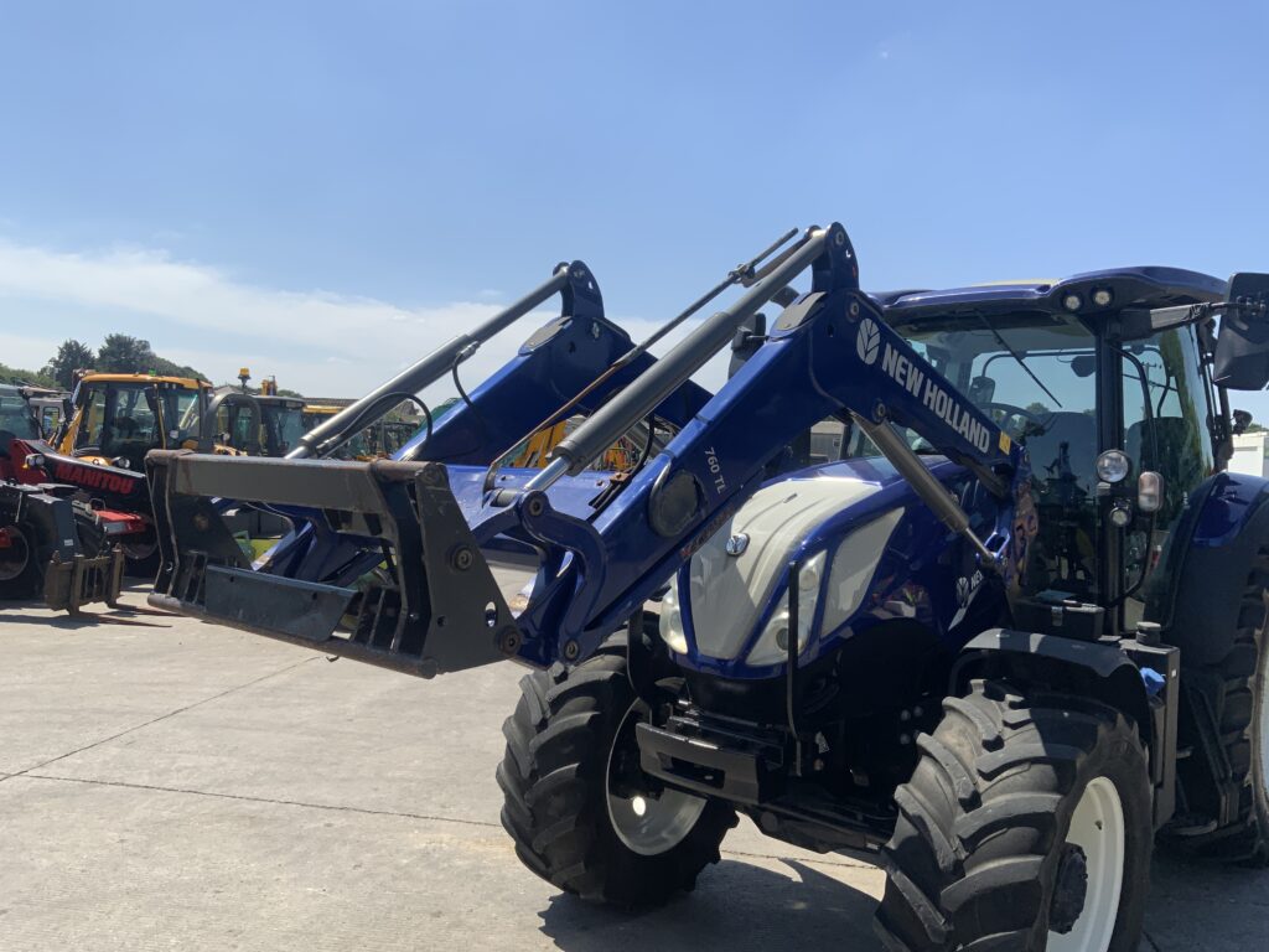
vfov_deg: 48.2
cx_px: 634
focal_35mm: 29
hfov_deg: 61.7
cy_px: 476
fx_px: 1063
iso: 16
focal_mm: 3
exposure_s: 1/2227
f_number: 1.8
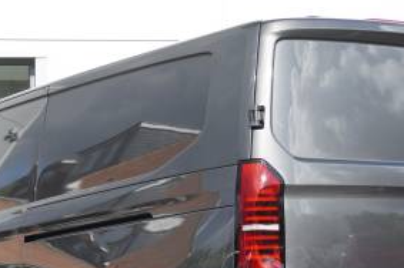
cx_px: 198
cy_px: 265
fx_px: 1257
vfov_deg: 12.1
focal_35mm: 112
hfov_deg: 18.3
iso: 100
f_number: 5.6
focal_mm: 33
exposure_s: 1/200
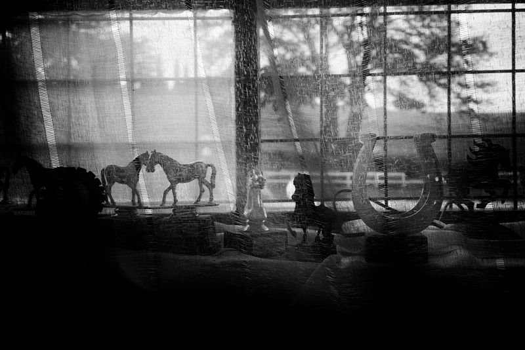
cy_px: 175
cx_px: 262
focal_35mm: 35
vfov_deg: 37.9
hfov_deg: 54.4
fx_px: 511
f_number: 8
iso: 320
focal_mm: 35
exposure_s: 1/80
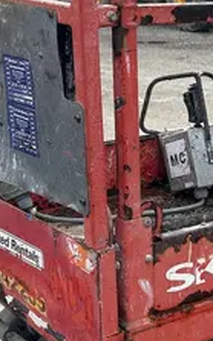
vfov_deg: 22.6
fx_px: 844
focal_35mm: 91
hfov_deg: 13.8
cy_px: 242
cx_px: 285
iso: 64
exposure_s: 1/155
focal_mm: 5.7
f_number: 1.5
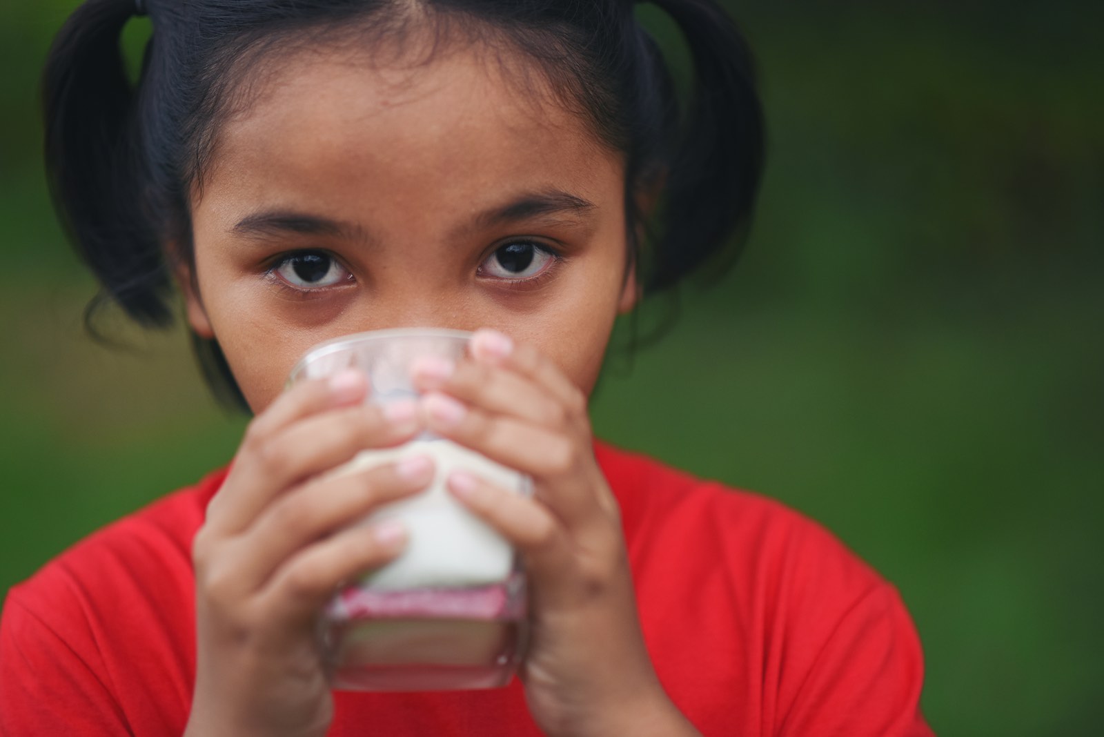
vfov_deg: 16.1
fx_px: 2607
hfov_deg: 23.9
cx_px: 552
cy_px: 368
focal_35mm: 85
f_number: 1.8
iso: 400
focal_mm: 85
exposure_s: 1/400
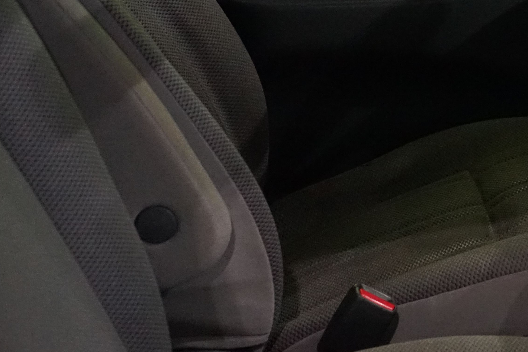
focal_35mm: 103
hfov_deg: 18.4
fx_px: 1511
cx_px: 690
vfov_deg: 13.2
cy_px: 66
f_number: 4
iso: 6400
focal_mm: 39
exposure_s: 1/160
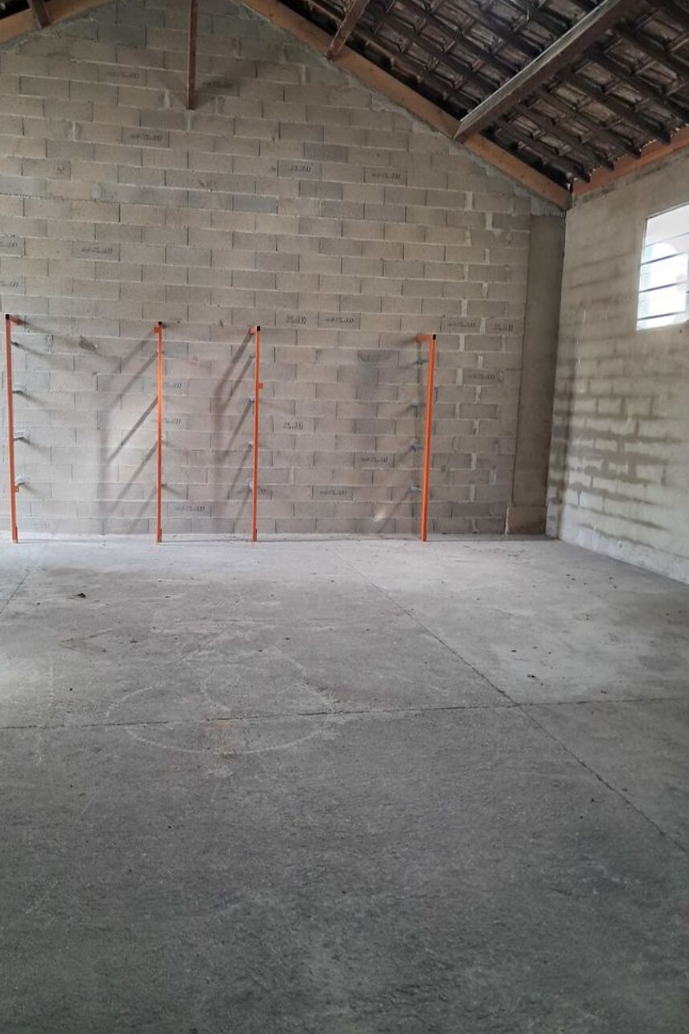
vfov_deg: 63.7
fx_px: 832
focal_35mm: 29
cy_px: 511
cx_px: 292
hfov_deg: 44.8
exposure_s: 1/50
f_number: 1.8
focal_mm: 4
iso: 320
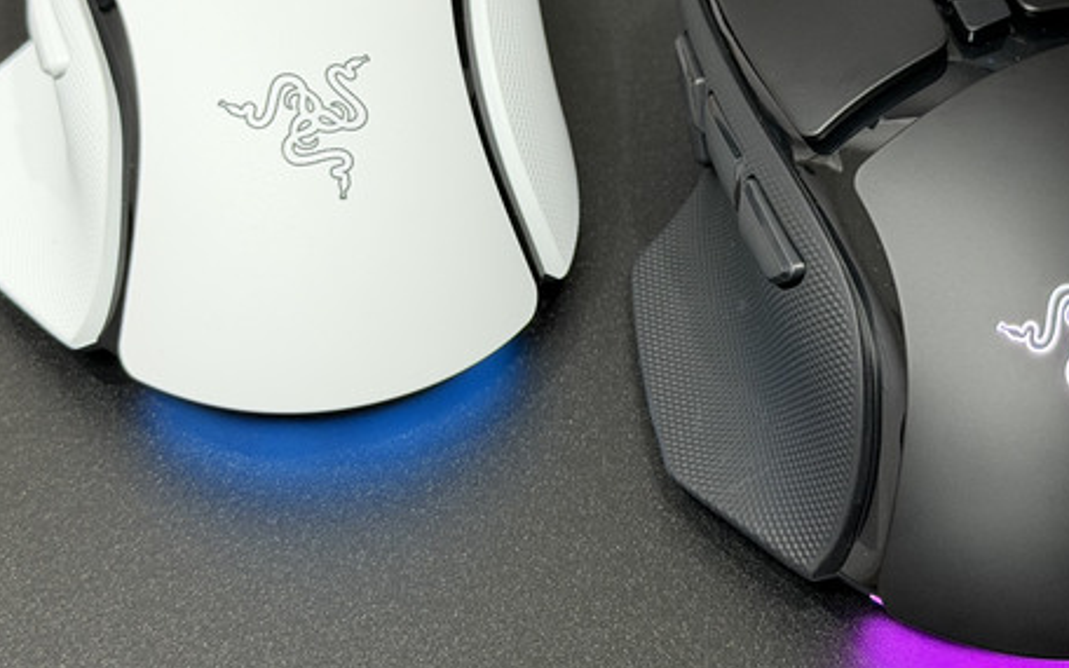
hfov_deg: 23.8
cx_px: 628
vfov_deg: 15.0
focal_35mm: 87
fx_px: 2535
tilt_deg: -45.3
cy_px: 172
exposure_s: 1/40
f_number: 1.78
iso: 200
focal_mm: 6.76
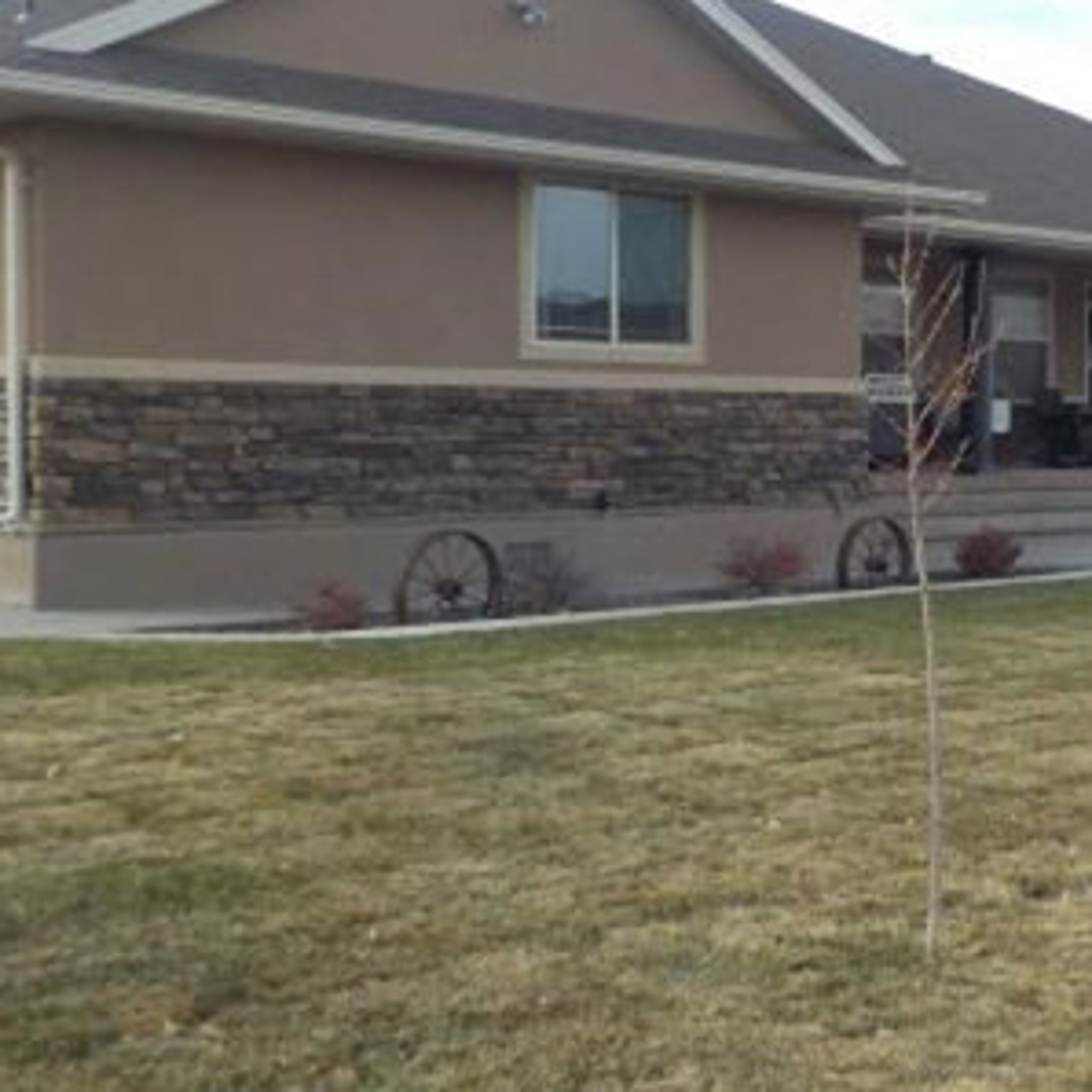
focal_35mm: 57
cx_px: 956
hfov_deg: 29.0
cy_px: 454
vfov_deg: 30.0
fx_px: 2034
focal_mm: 4.1
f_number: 3.3
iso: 125
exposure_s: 1/500
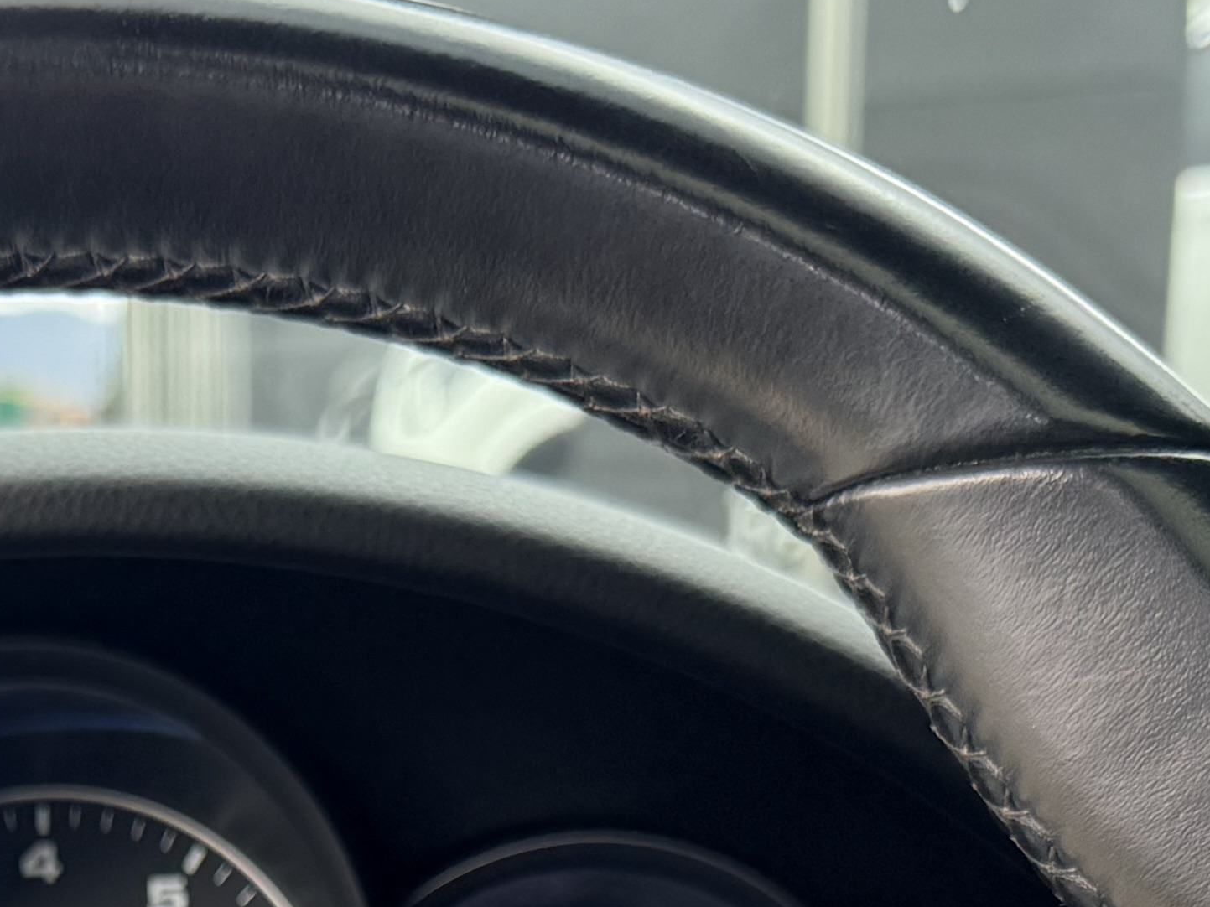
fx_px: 3320
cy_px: 1677
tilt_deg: -18.3
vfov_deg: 13.7
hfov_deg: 20.1
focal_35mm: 95
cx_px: 27
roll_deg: +1.8
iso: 160
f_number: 1.78
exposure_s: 1/200
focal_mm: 6.76
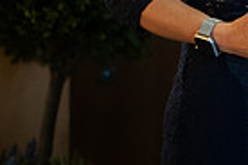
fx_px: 1447
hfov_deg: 9.3
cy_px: -115
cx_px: 449
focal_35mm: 210
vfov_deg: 6.4
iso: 2500
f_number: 1.8
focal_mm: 50
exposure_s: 1/200
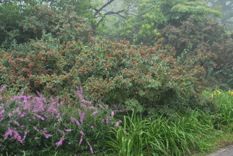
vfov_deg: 32.0
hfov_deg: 46.4
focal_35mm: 42
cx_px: 116
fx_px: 272
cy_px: 78
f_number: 4.5
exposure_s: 1/80
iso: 400
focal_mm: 28
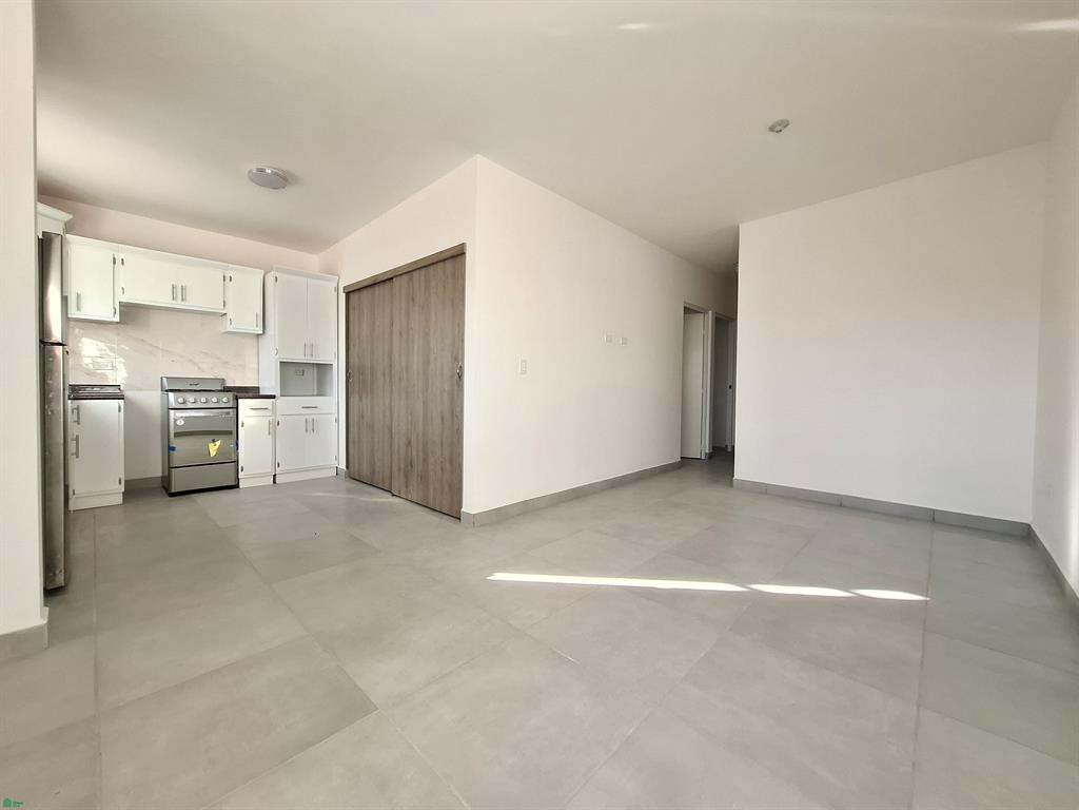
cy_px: 405
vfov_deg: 89.9
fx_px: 405
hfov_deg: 106.2
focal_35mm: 13
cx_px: 540
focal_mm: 1.74
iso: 100
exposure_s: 1/40
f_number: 2.2
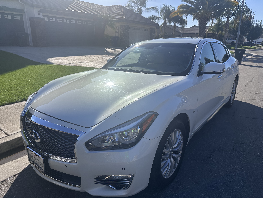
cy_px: 99
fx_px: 182
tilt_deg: -18.2
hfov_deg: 71.6
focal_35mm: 24
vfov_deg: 56.8
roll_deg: -0.9
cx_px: 132
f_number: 1.78
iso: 80
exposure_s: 1/6623
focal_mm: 6.86
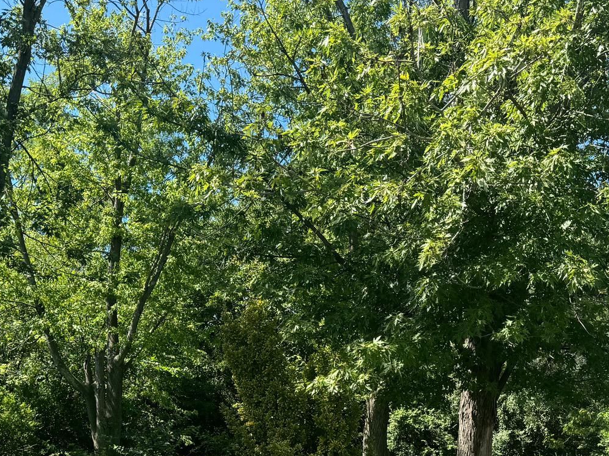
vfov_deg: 28.4
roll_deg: -0.7
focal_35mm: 49
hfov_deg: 38.9
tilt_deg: -0.6
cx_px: 322
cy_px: 420
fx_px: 862
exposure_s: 1/1339
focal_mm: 6.76
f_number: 1.78
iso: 80
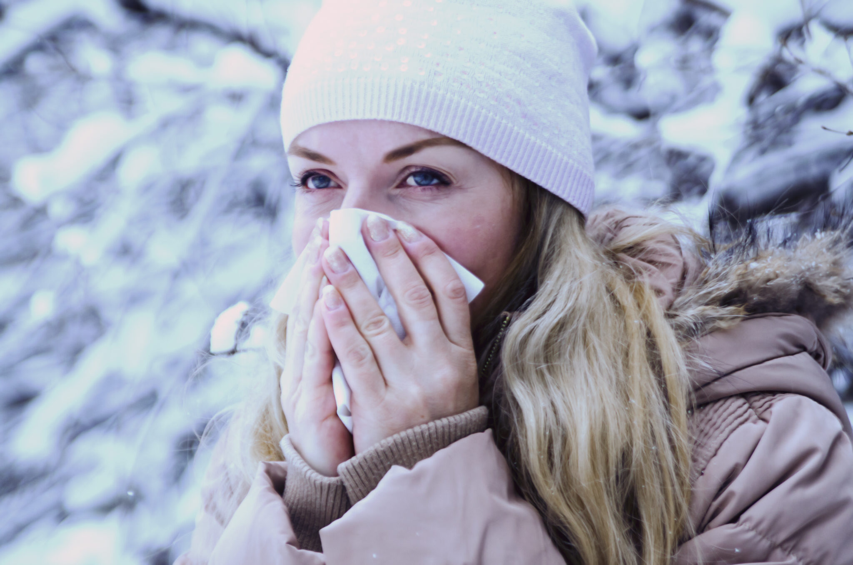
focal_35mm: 112
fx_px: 2660
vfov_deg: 12.1
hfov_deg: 18.2
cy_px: 282
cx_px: 426
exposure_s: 1/160
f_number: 3.2
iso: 800
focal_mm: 75
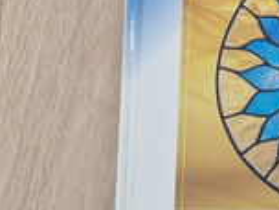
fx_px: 733
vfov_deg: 16.1
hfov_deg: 20.5
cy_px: 184
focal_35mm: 91
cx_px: 312
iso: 125
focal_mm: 5.4
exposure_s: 1/100
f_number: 1.8
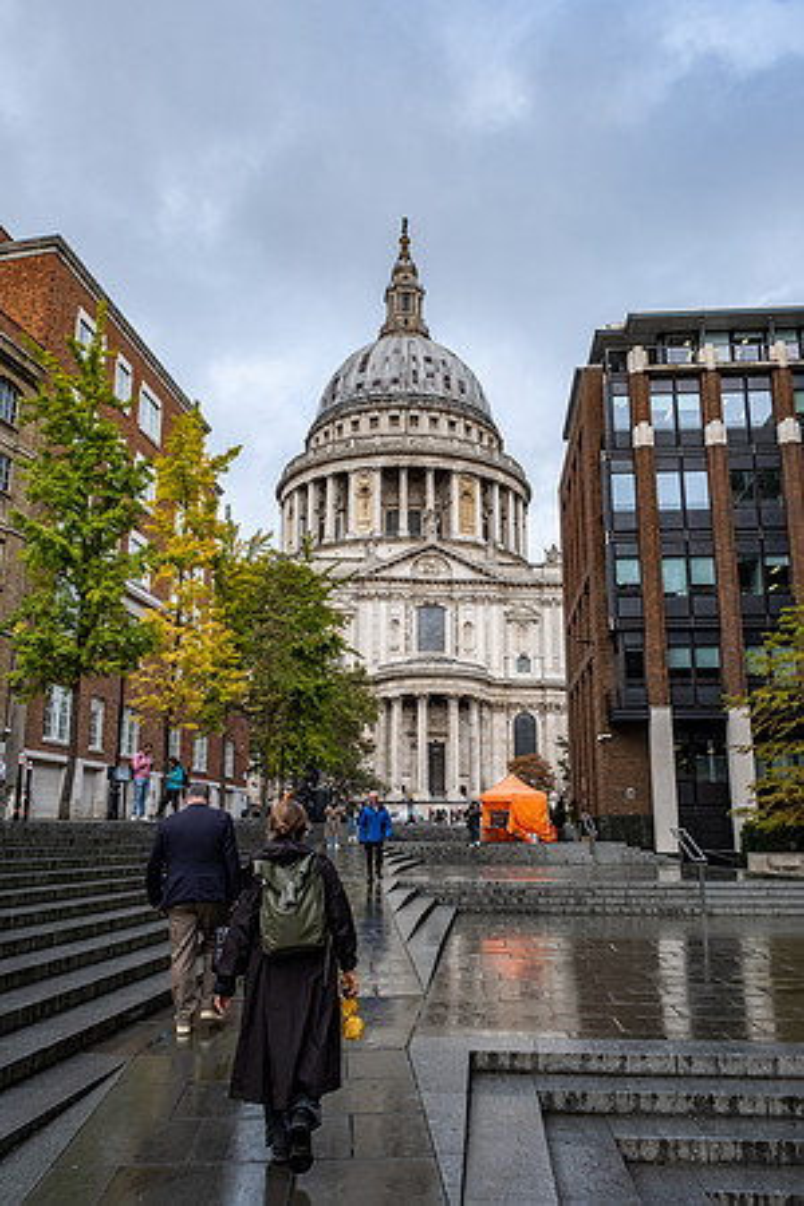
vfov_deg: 67.4
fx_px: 904
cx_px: 402
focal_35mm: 27
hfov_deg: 47.9
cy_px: 603
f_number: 5.6
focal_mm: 18.2
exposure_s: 1/320
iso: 320
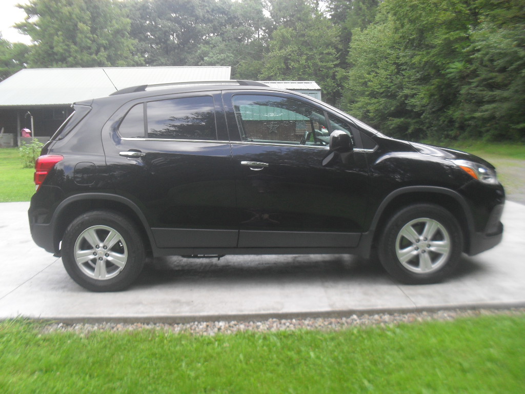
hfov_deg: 52.6
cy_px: 197
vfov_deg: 40.7
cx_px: 262
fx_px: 531
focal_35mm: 35
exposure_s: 1/180
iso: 100
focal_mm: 6.3
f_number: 3.2
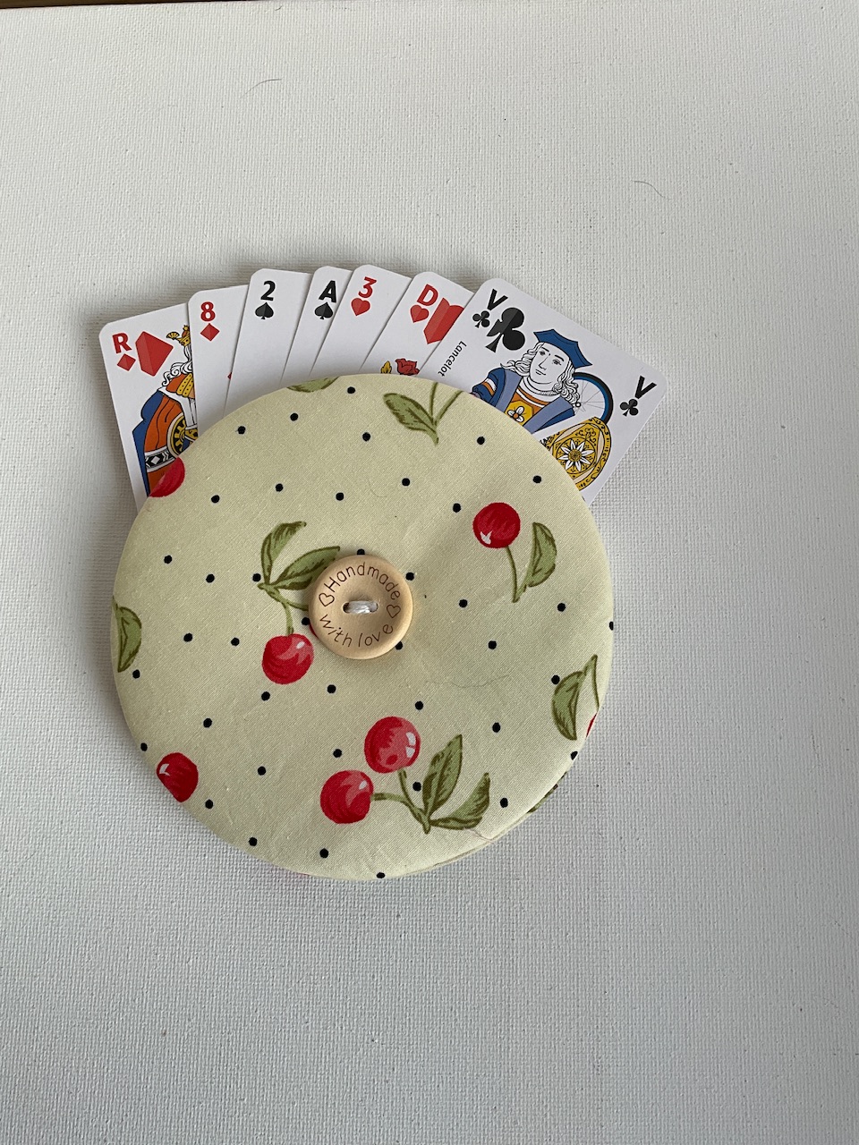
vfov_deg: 61.7
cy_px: 572
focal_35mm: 29
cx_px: 430
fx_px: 960
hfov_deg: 48.2
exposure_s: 1/122
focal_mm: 3
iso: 32
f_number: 1.8
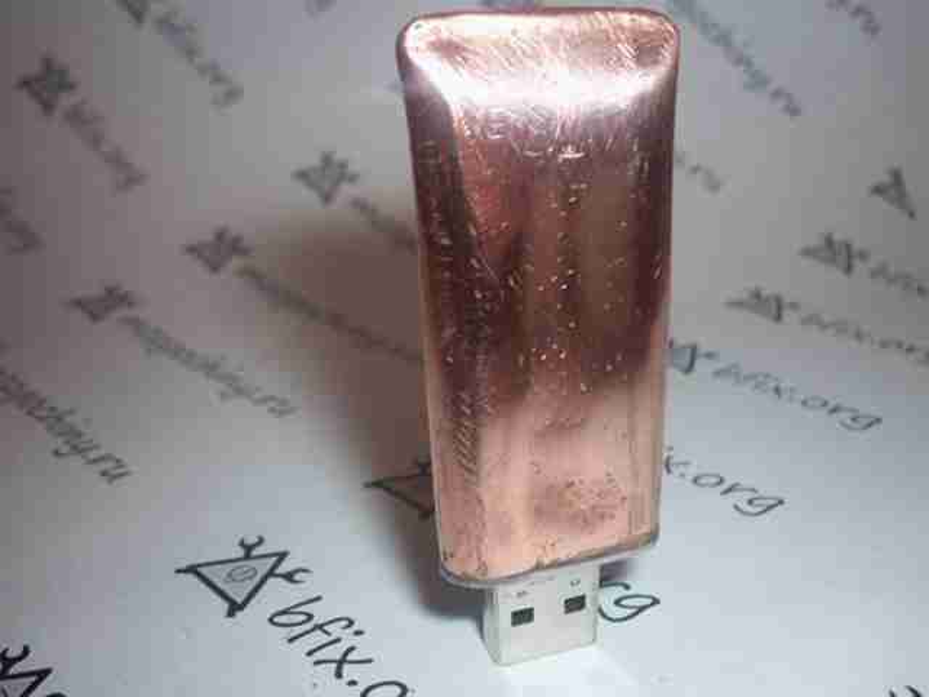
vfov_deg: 41.8
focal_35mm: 34
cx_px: 464
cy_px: 348
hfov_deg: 54.0
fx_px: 912
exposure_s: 1/30
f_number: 2.9
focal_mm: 5.7
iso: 100
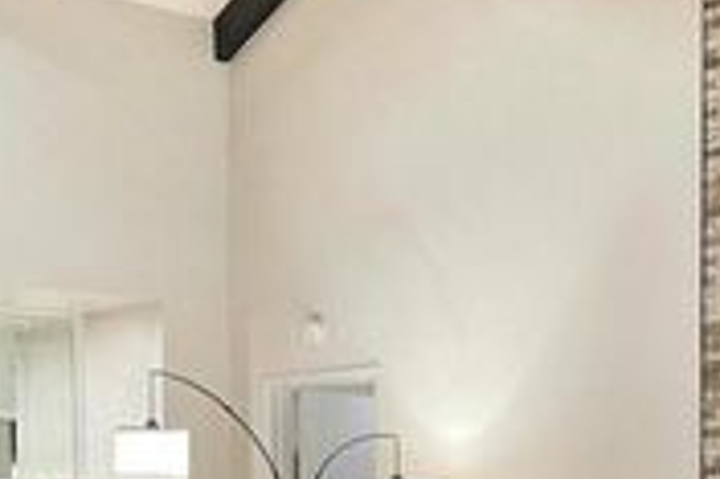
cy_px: 575
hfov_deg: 26.2
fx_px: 1539
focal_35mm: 77
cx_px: 491
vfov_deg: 16.9
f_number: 1.6
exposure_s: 1/60
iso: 100
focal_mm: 4.2
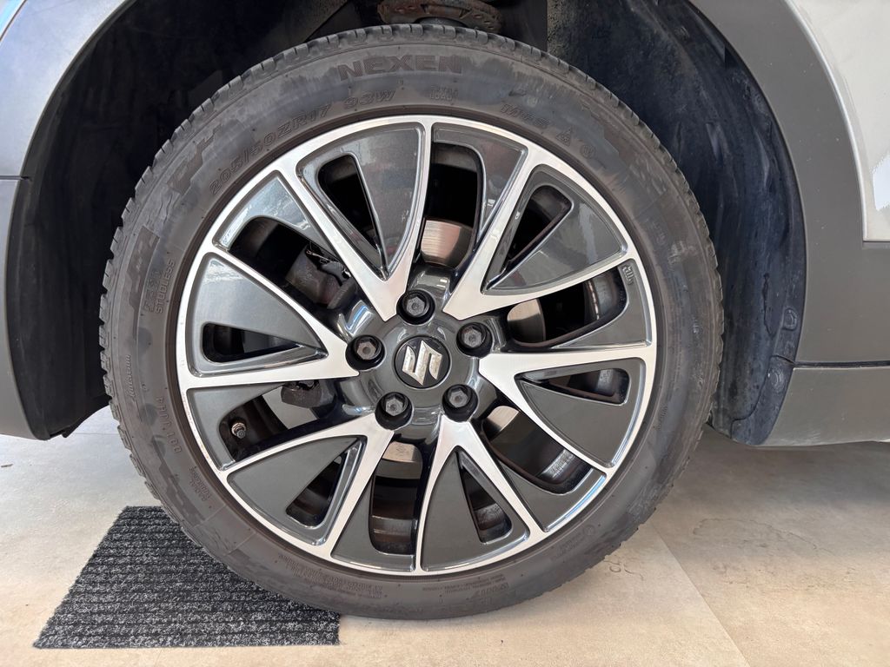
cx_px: 445
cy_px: 334
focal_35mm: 26
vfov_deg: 53.1
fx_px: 668
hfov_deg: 67.3
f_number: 1.6
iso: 125
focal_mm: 5.96
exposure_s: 1/108
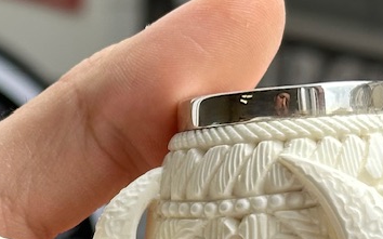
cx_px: -44
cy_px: 329
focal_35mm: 184
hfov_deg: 11.2
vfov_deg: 7.0
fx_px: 1920
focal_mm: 6.86
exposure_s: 1/927
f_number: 1.78
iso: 64
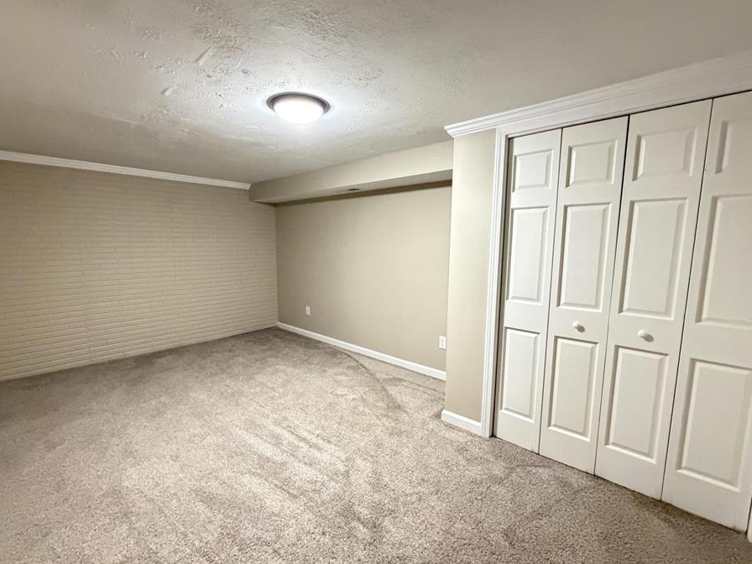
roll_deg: -0.6
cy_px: 285
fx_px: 348
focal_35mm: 16
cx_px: 360
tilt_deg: -7.7
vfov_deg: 78.1
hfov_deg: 94.4
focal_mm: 2.22
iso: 1000
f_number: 2.2
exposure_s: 1/40
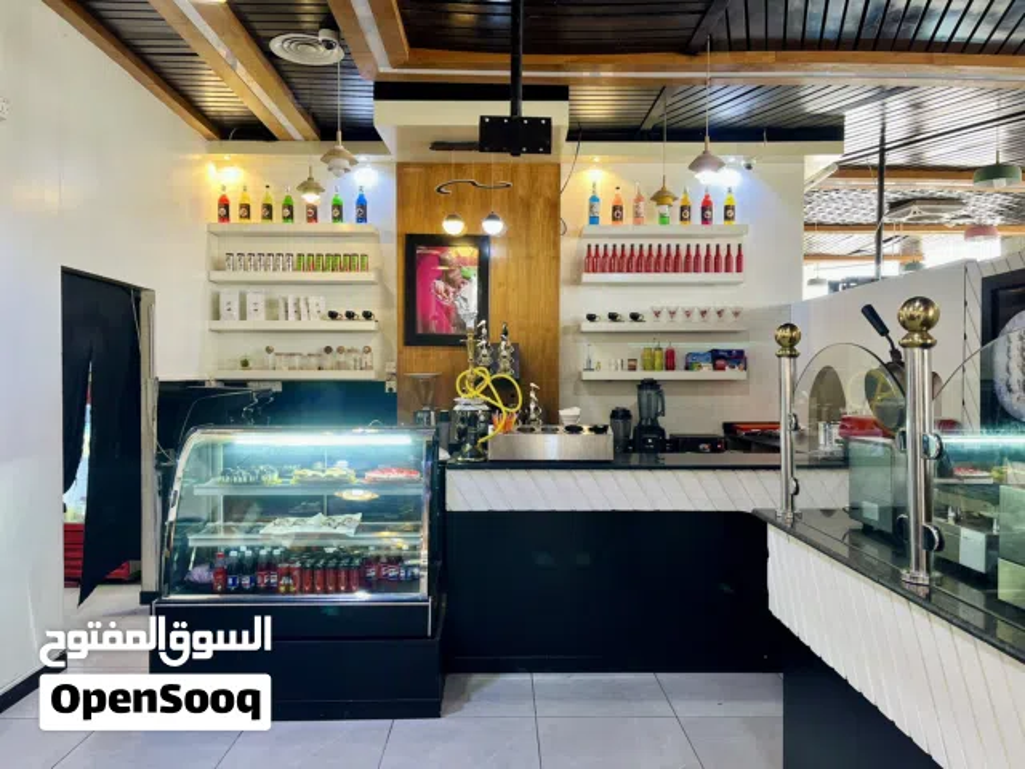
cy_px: 384
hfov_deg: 67.3
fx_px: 770
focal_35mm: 26
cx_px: 512
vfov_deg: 53.1
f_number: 1.6
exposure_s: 1/50
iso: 100
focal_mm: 5.1
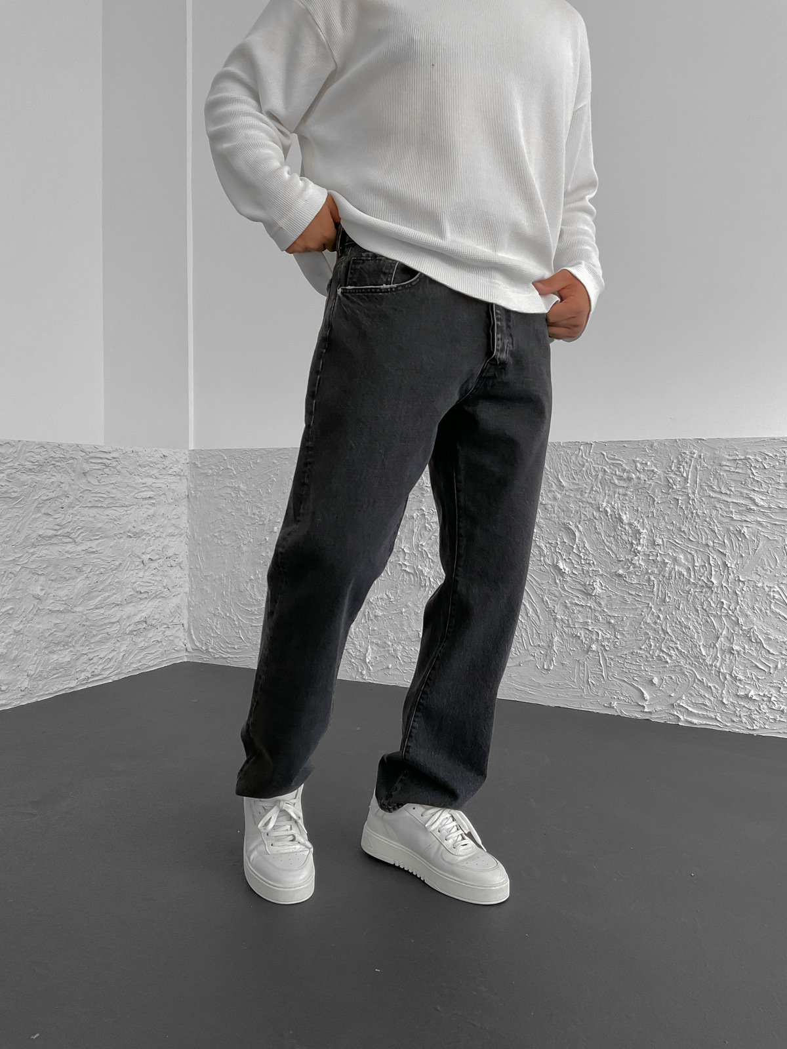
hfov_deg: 48.2
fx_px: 879
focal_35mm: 29
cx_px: 394
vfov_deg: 61.7
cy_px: 524
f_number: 1.8
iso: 64
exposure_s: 1/105
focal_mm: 3
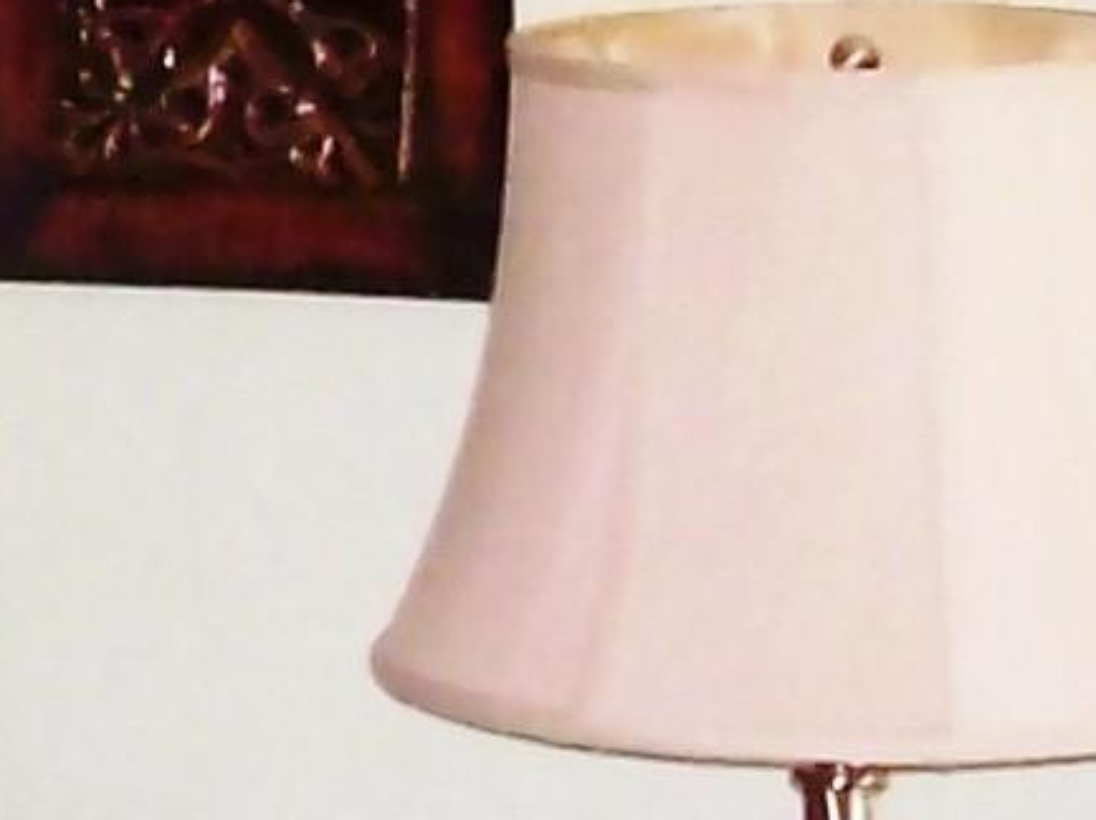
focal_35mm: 214
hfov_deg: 8.2
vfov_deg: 6.9
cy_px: 509
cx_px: -1903
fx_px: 6770
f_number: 2.7
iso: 160
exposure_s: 1/64
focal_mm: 6
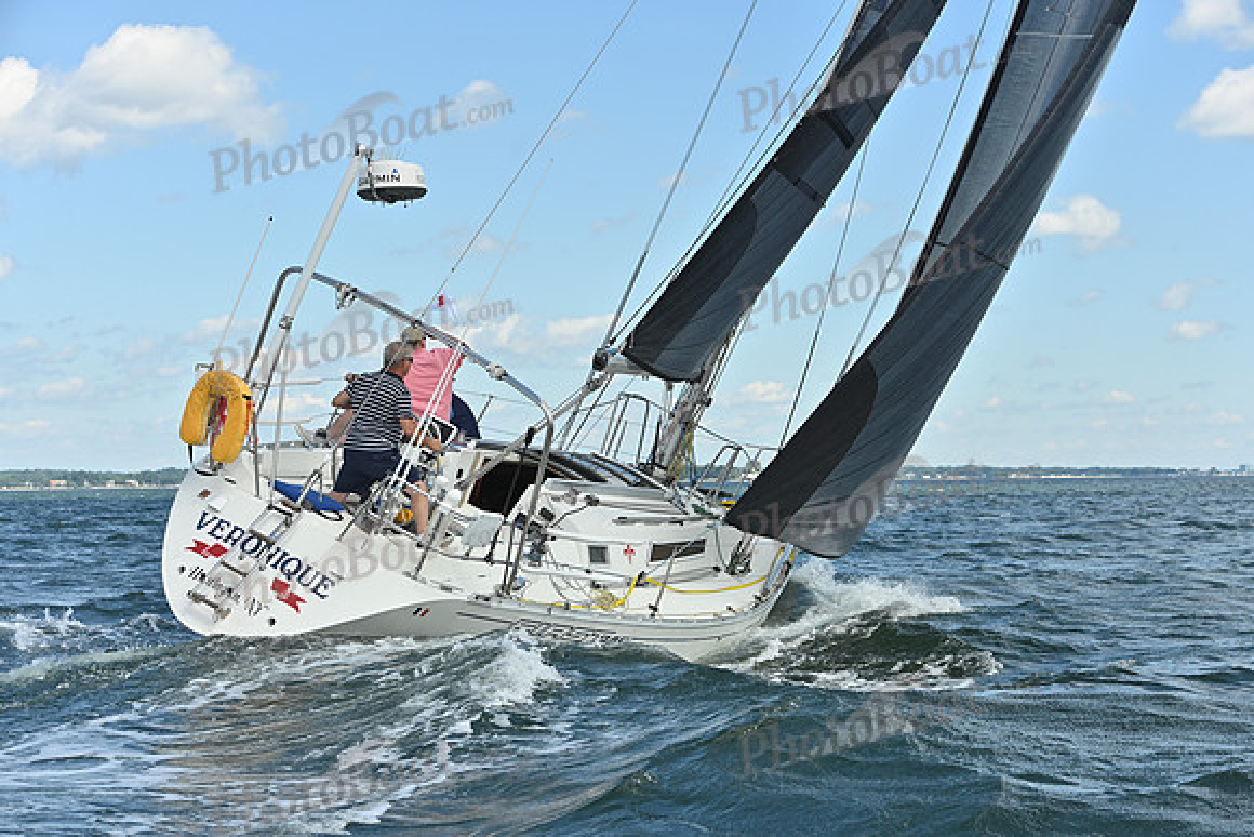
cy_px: 418
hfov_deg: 28.8
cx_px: 627
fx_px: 2439
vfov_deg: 19.5
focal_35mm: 70
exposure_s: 1/1250
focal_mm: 70
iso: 250
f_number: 6.3
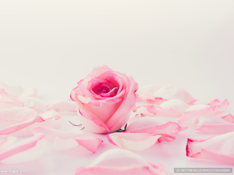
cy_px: 88
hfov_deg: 25.6
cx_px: 103
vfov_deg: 19.4
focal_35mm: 76
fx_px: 514
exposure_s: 1/100
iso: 200
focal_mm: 70
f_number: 11
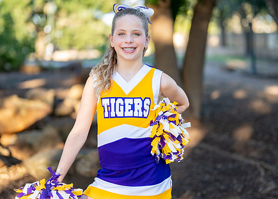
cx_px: 136
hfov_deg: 25.7
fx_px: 608
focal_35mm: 77
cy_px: 99
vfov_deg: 18.6
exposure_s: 1/1000
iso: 250
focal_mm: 50
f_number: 1.2
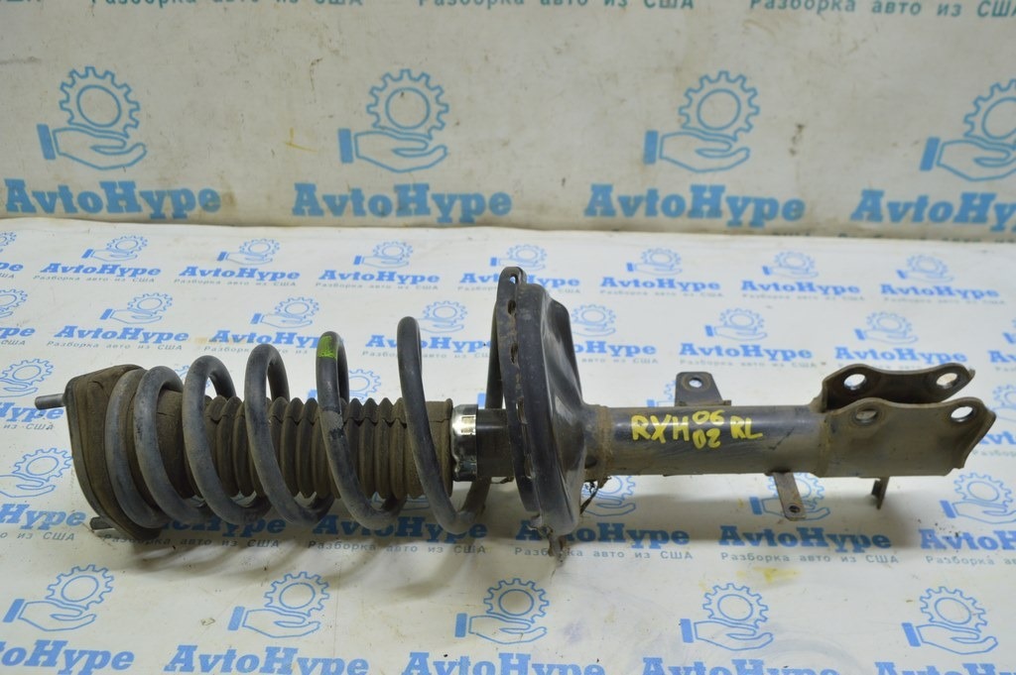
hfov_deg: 55.1
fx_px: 973
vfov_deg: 38.3
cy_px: 338
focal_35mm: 34
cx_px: 508
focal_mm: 23
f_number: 5.6
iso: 400
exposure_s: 1/25
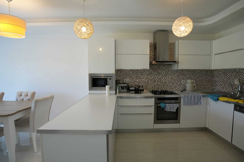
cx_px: 122
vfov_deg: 70.4
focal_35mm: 17
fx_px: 115
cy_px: 81
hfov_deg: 93.3
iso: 800
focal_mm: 17
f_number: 4
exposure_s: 1/160
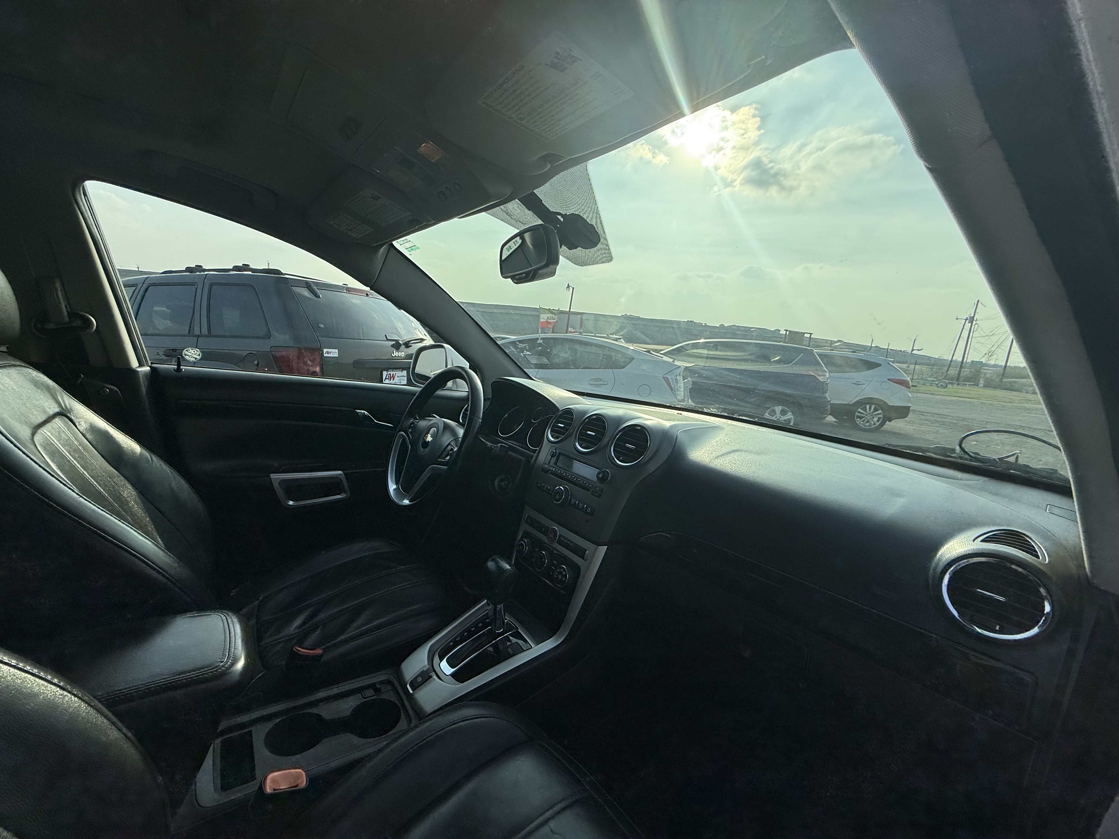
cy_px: 420
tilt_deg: -13.1
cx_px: 560
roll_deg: -6.0
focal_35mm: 14
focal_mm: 2.22
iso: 50
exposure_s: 1/1848
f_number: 2.2
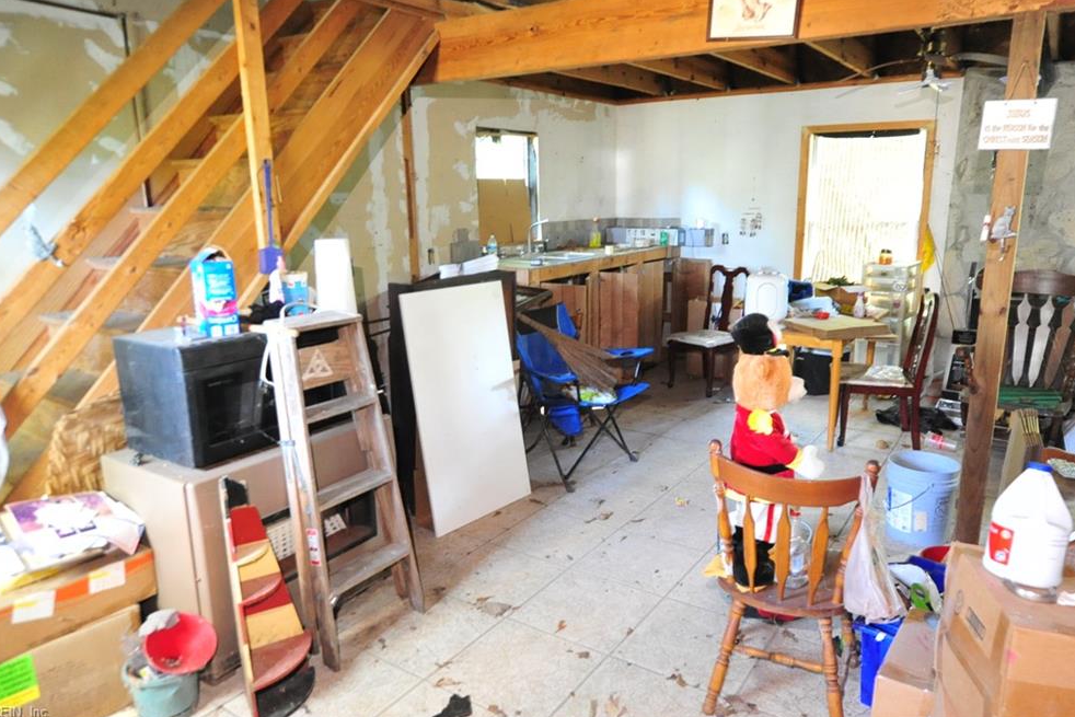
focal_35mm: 25
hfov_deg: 71.5
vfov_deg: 51.3
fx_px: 747
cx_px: 548
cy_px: 349
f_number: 2.8
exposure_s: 1/3
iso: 6400
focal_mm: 24
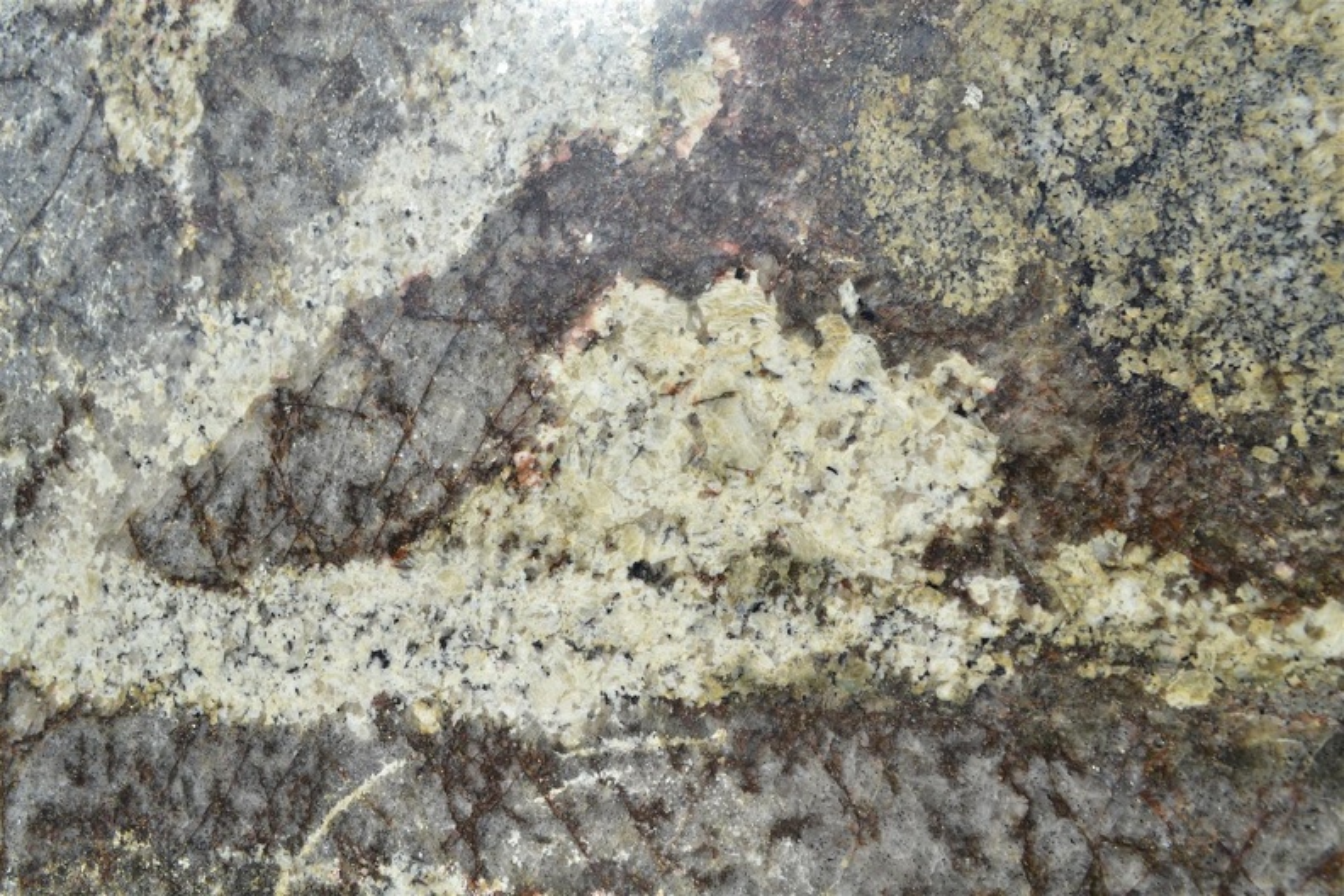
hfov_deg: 61.9
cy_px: 448
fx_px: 1120
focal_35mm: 30
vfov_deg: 43.6
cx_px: 672
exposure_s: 1/400
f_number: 11
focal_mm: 20
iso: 200
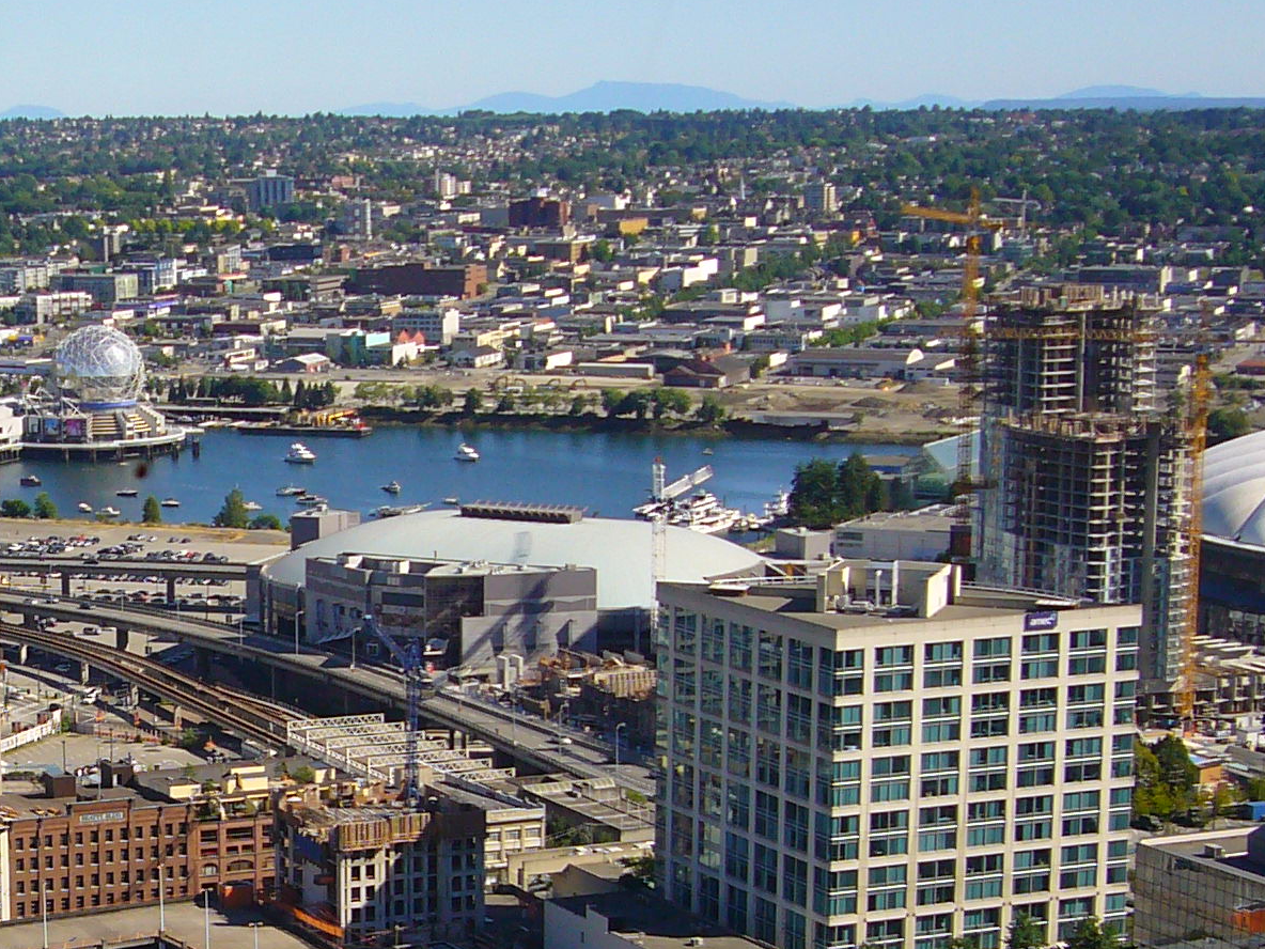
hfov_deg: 21.5
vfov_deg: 16.7
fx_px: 3216
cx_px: -6
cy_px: 764
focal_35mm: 88
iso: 80
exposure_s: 1/320
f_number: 3.1
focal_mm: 6.1
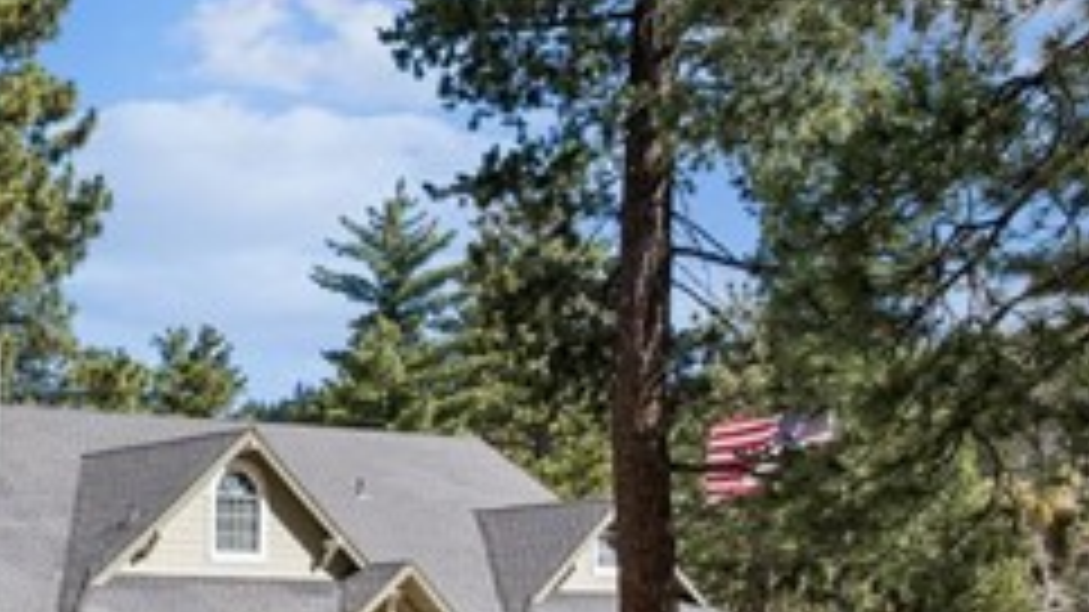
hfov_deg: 27.2
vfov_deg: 16.9
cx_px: -202
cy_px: 691
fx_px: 1992
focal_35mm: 69
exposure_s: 1/160
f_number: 2.8
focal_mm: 12.3
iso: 130
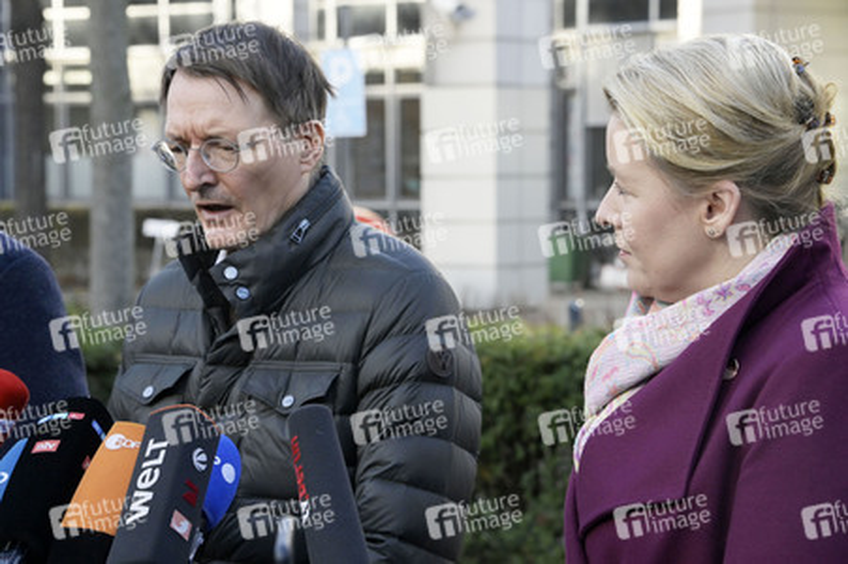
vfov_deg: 13.7
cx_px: 424
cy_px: 282
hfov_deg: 20.4
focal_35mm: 100
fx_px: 2354
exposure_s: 1/1000
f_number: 8
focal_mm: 100
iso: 4000
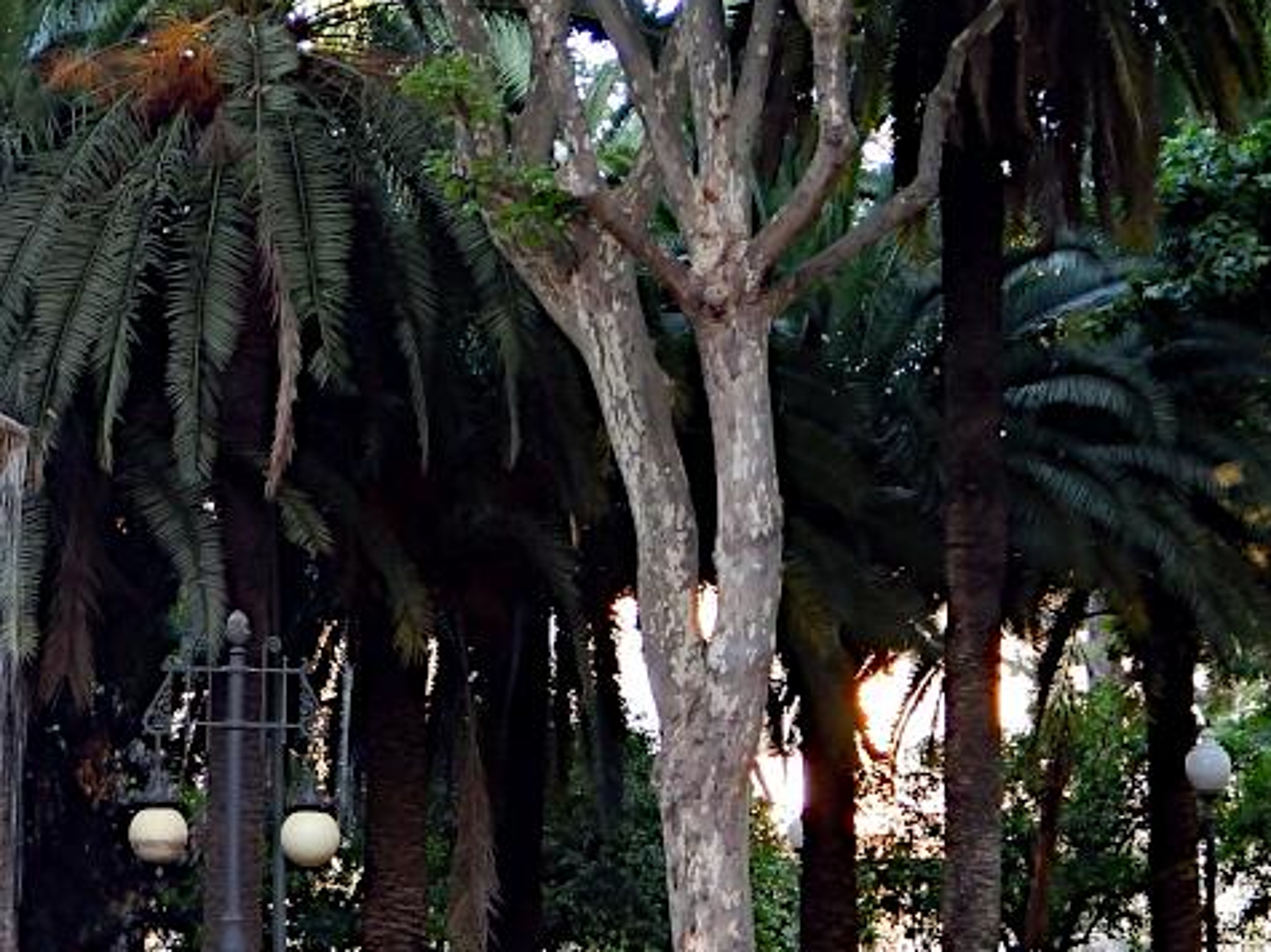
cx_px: -238
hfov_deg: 12.5
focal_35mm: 154
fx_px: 5653
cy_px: 679
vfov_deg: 9.6
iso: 140
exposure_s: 1/30
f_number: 4
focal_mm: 10.9
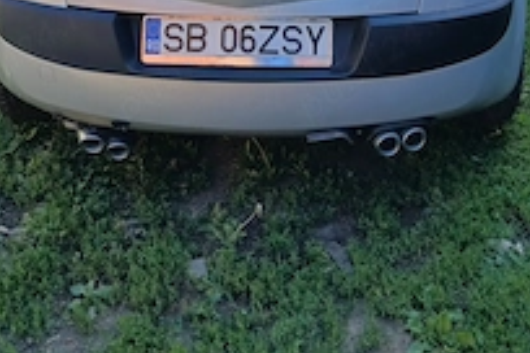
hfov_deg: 37.5
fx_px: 780
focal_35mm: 53
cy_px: -99
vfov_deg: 22.9
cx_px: 291
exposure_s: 1/227
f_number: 1.8
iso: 20
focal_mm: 3.98
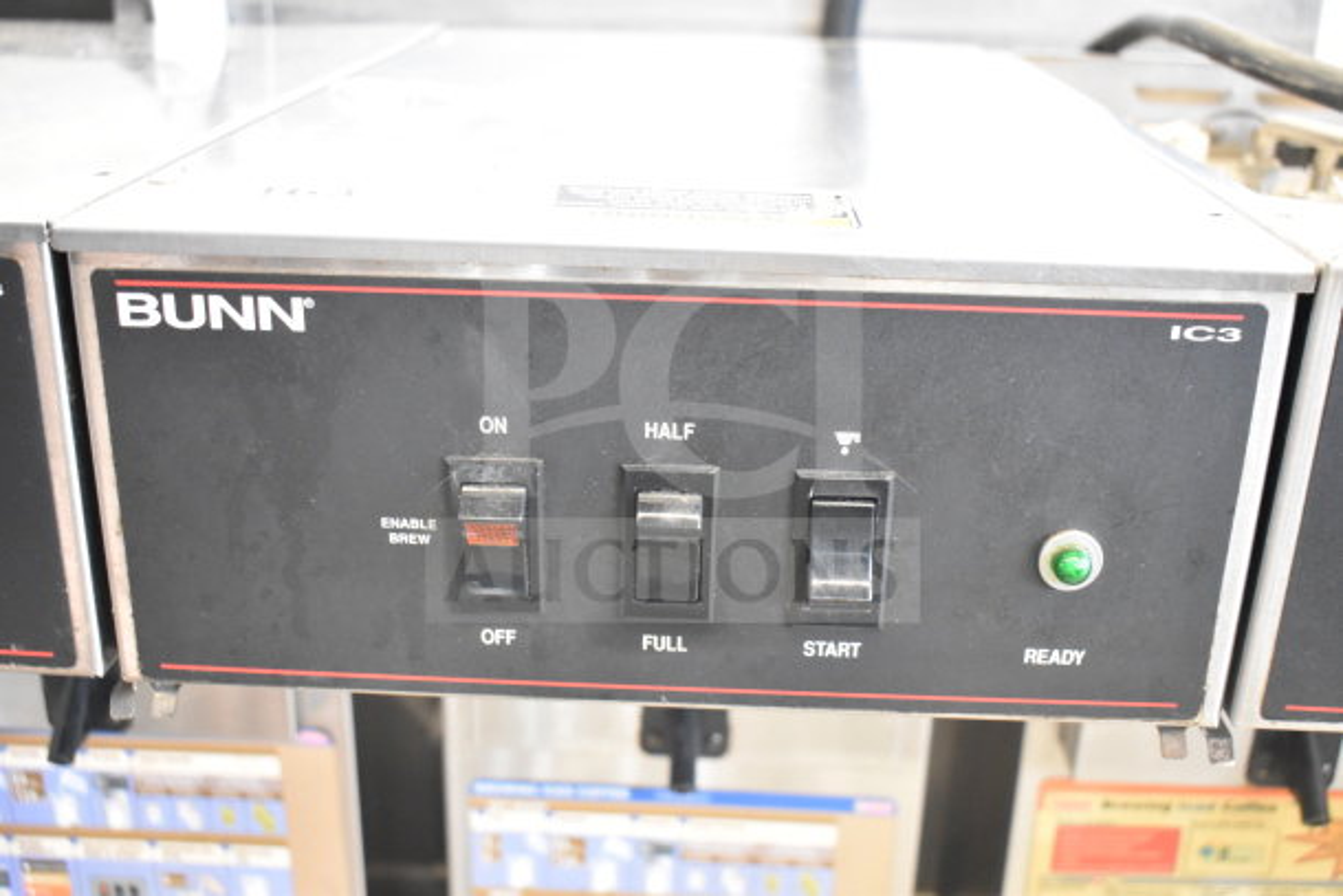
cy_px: 448
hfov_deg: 49.5
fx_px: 1455
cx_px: 672
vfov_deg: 34.2
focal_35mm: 39
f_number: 4
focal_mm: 26
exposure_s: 1/40
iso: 4500
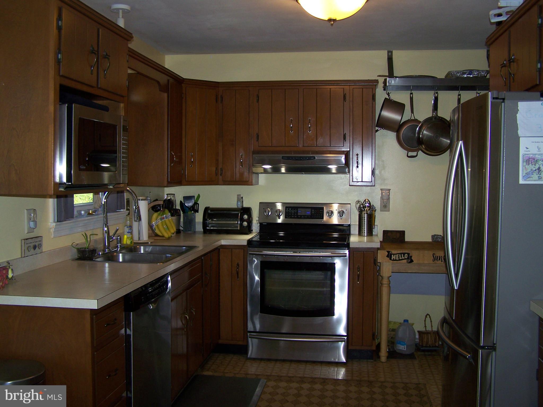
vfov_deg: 37.7
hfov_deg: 49.0
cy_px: 204
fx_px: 596
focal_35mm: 38
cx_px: 272
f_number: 2.8
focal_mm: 6.3
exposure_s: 1/60
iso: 80
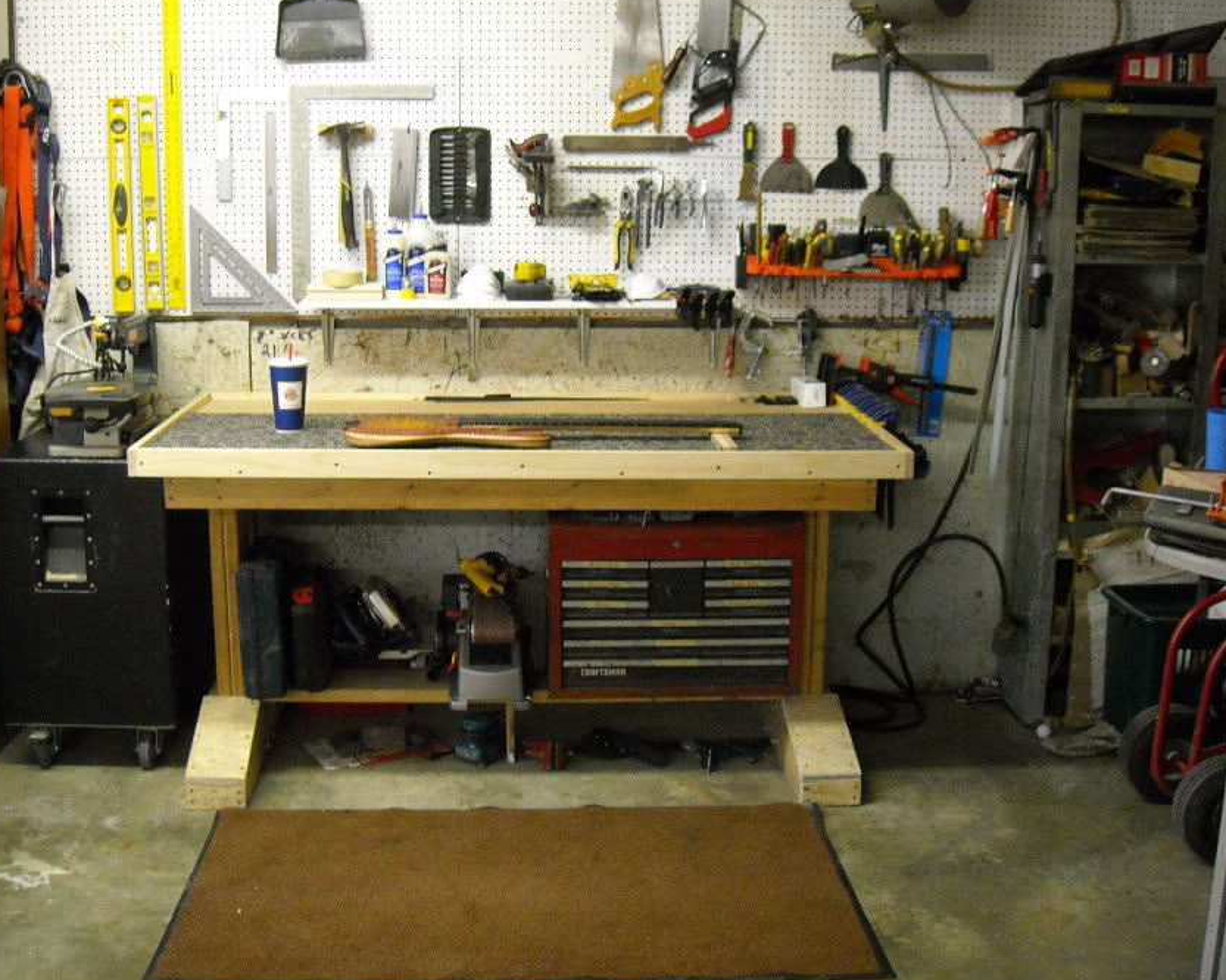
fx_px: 1524
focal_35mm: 42
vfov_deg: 35.6
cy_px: 452
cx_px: 522
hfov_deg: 43.7
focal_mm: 5.7
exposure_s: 1/28
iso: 400
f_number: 2.8
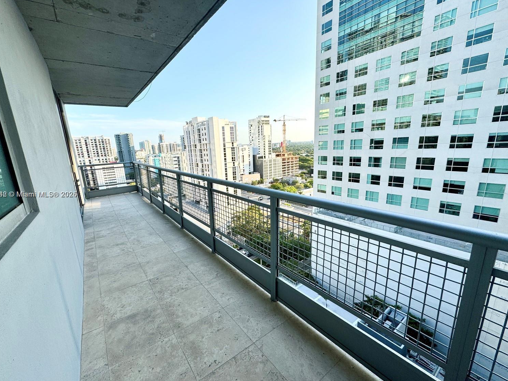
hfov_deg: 98.1
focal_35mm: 15
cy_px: 195
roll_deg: +3.6
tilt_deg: -13.2
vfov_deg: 81.7
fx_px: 220
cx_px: 240
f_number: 2.2
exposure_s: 1/675
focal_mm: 2.22
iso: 50
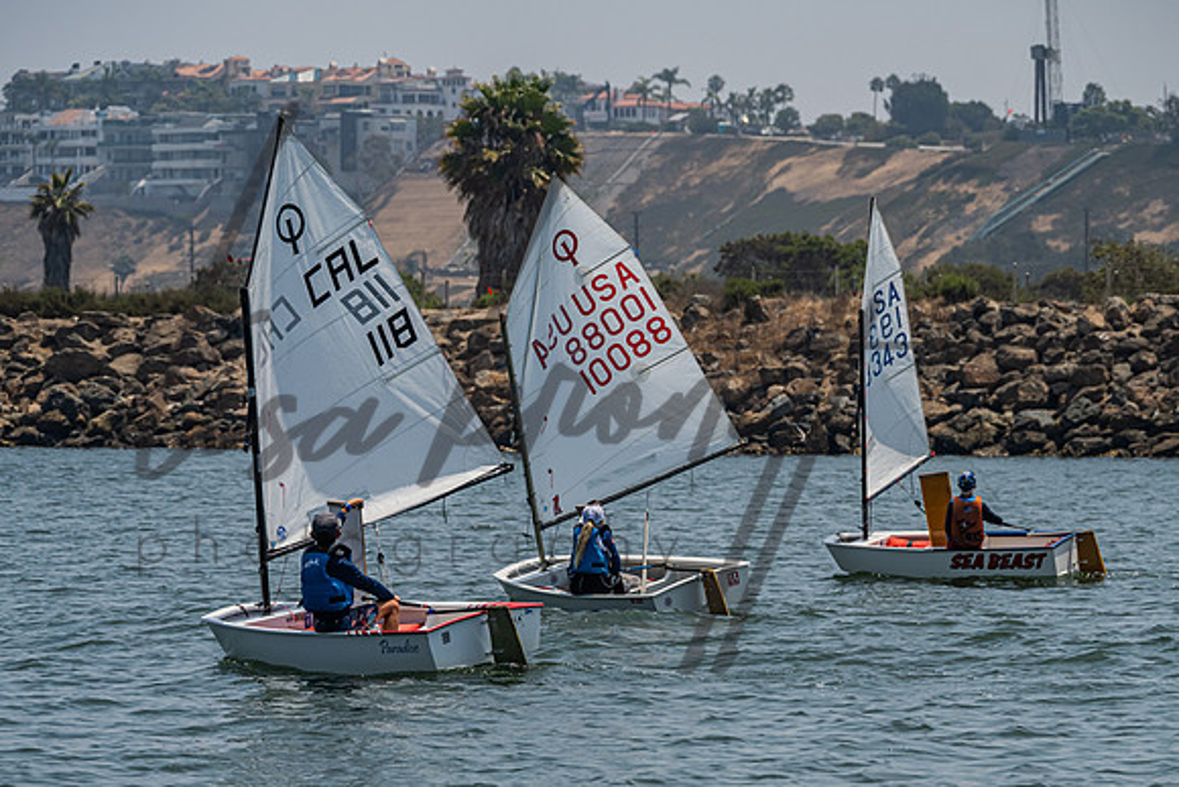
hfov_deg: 8.4
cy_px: 516
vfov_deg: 5.6
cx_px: 618
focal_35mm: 245
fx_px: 8014
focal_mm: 185
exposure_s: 1/2000
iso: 320
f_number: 7.6
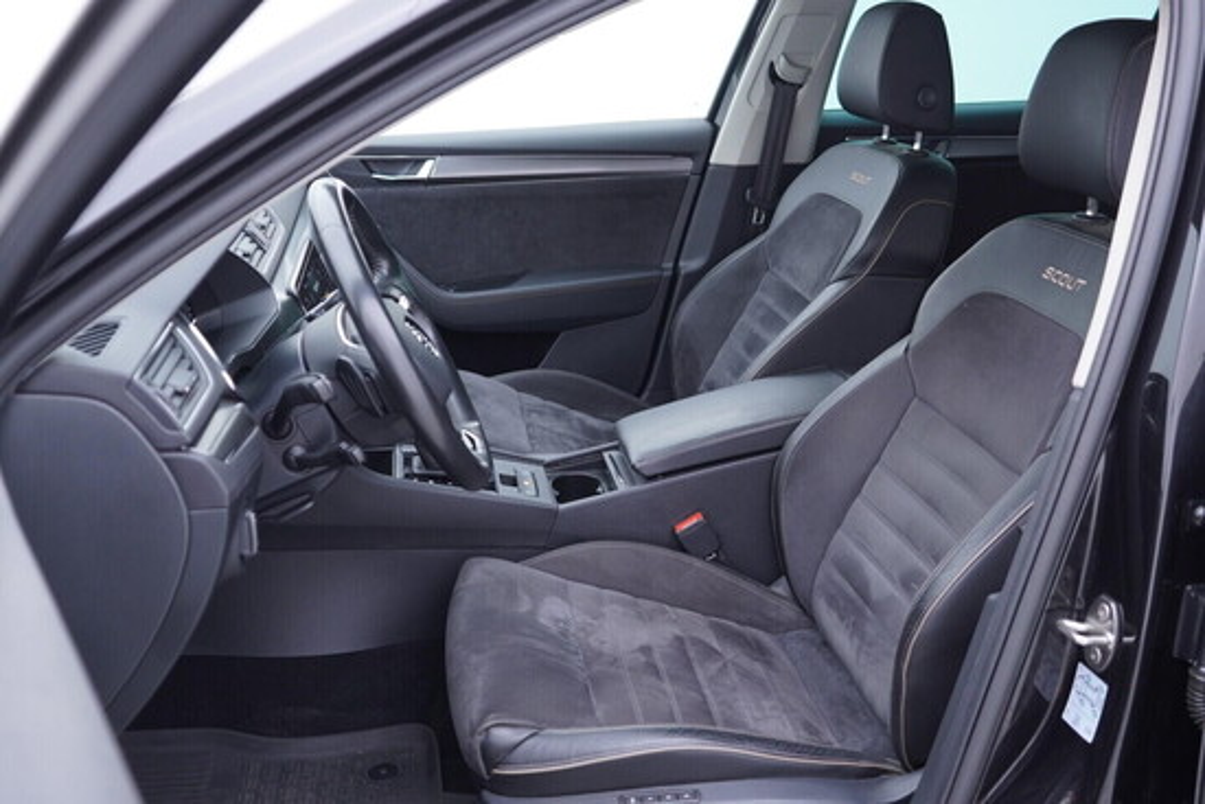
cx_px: 602
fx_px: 1205
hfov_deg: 53.1
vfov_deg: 36.9
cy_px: 402
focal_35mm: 36
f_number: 2.8
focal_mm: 24
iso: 250
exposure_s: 1/40
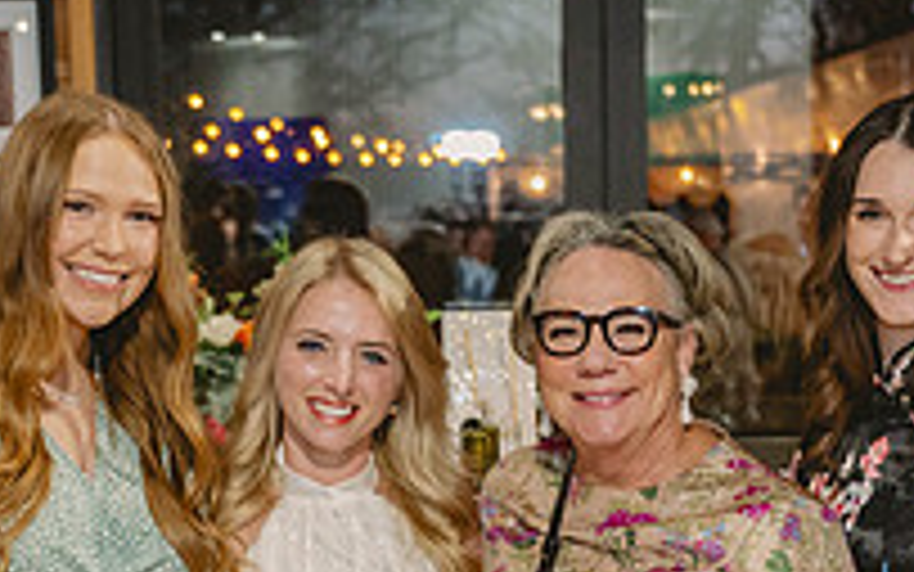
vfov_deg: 11.9
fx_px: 2691
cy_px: 640
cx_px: 630
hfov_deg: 19.2
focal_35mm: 108
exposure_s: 1/160
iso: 2500
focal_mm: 35
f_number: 2.8
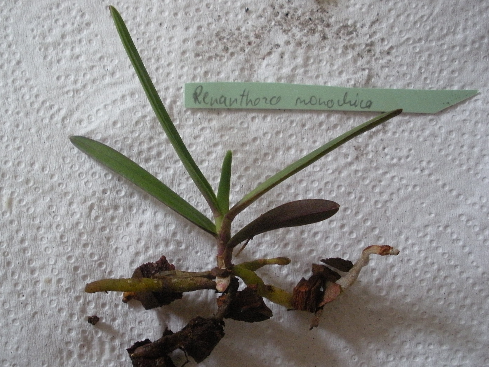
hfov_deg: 51.4
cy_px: 184
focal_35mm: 36
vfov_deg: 39.7
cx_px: 244
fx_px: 509
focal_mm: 6.3
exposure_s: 1/9
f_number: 3.5
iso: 400
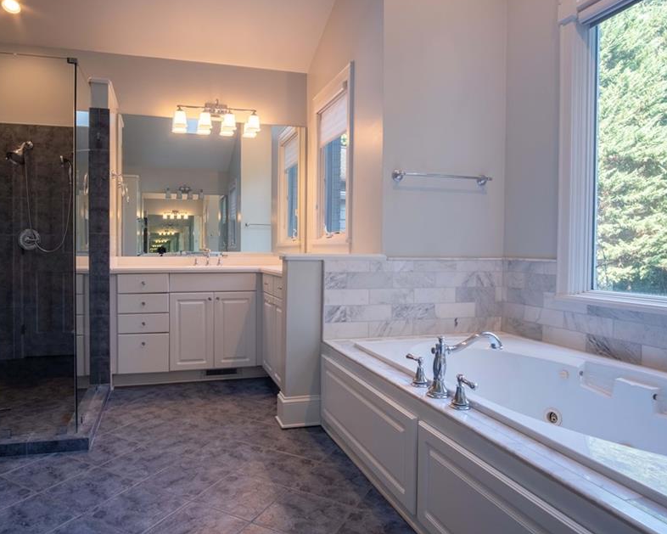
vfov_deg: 63.1
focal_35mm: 22
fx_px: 434
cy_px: 267
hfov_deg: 74.5
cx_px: 277
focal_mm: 12
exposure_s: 1/60
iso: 400
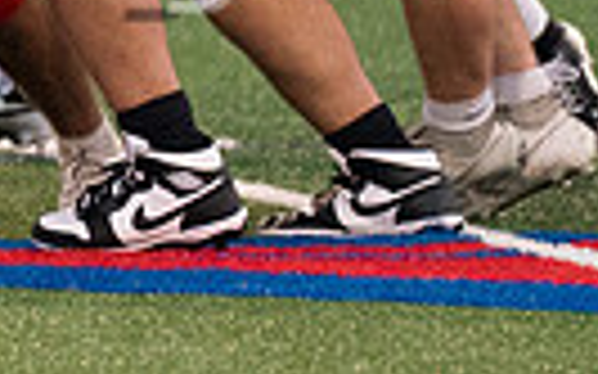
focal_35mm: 1409
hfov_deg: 1.5
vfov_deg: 0.9
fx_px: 22953
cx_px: -757
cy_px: -304
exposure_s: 1/2000
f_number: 2.8
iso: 5000
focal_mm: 200
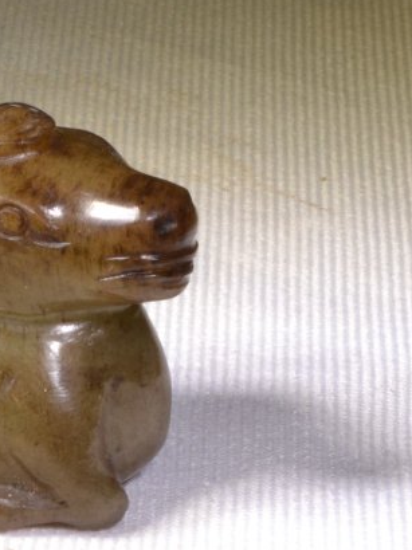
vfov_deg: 8.5
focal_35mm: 232
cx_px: -102
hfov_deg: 6.3
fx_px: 3692
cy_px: 284
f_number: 36
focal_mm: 55
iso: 200
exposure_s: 1/25
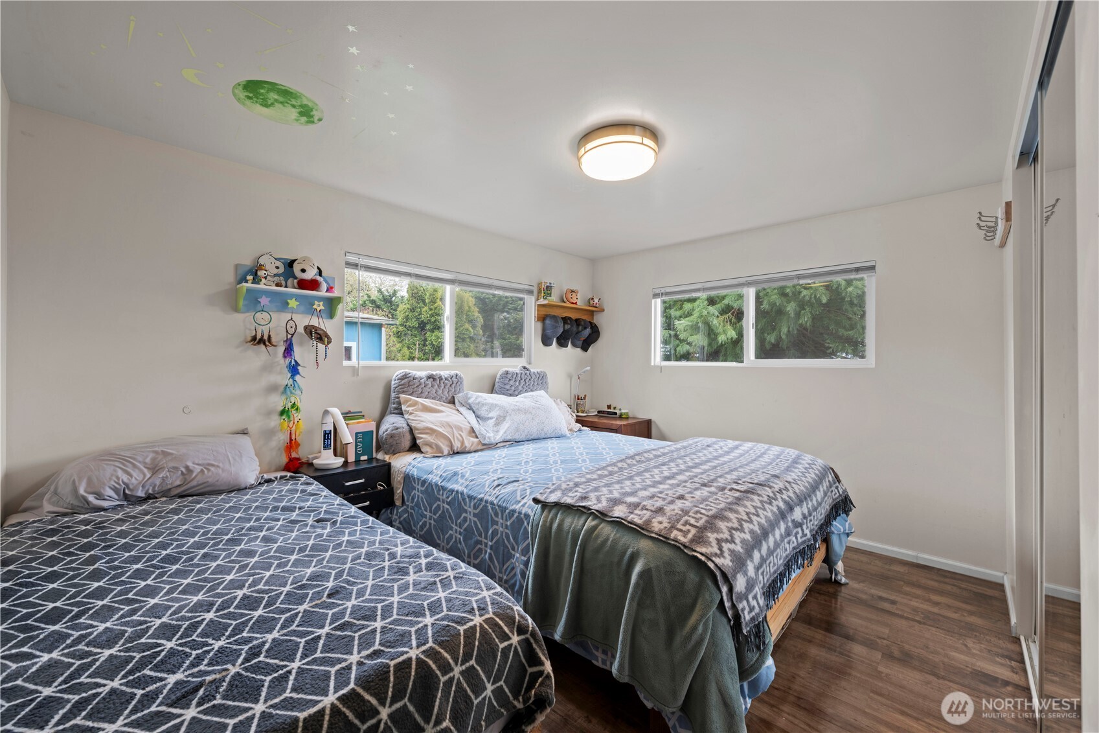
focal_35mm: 14
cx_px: 550
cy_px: 366
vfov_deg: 81.2
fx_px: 427
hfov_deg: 104.3
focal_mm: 14
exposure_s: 1/3
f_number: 8
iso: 200
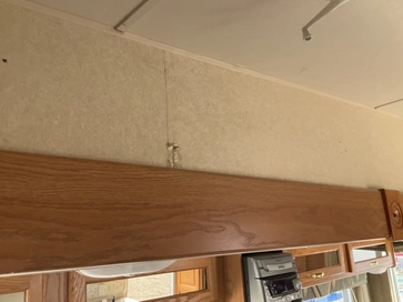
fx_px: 372
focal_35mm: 32
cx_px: 188
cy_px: 143
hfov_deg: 56.8
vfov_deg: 44.1
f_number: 1.8
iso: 64
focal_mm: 3
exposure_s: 1/122
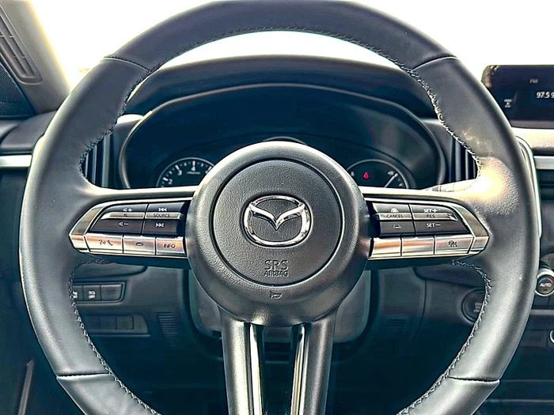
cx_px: 277
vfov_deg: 54.9
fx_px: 400
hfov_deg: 69.4
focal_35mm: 25
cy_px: 208
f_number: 1.78
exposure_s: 1/229
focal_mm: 6.86
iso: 100
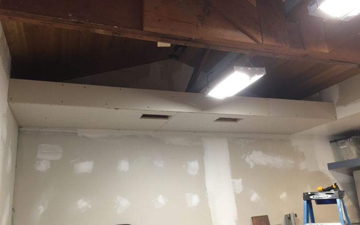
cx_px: 179
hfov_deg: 61.2
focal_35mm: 31
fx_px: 304
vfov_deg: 40.6
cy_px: 123
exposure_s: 1/30
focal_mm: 4.15
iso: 100
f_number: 2.2
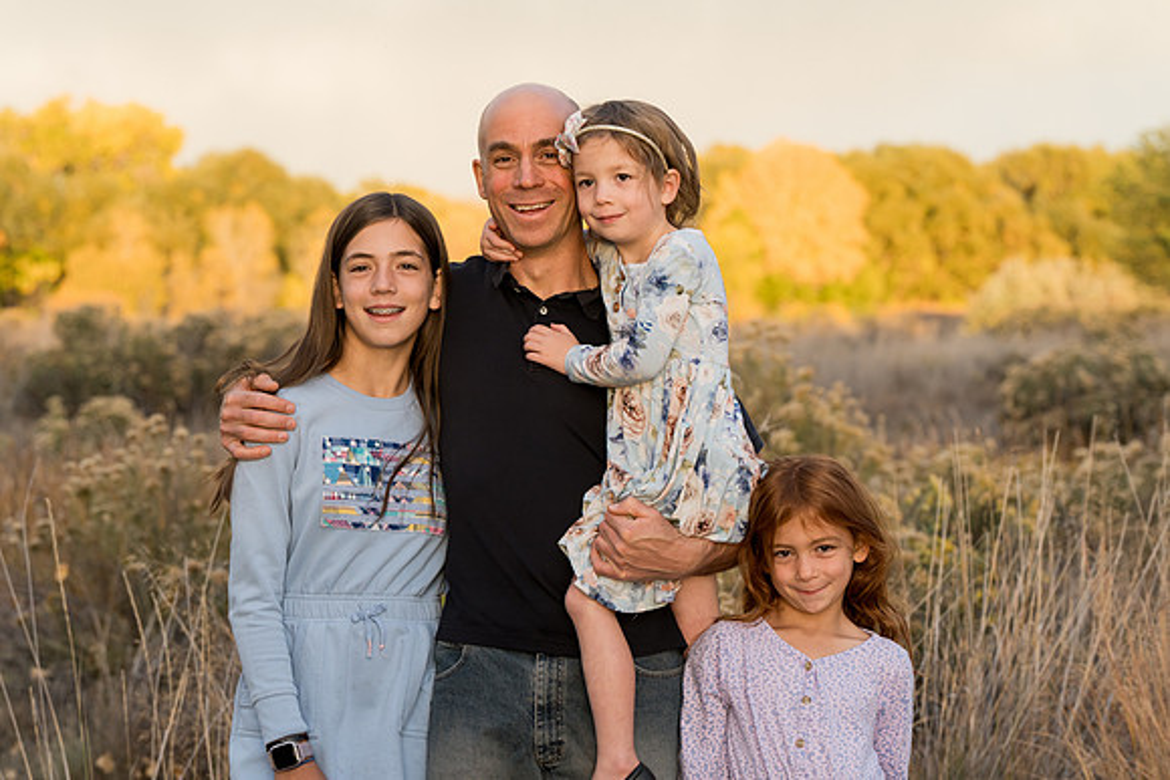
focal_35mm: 102
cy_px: 390
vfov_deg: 13.4
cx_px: 585
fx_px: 3316
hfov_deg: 20.0
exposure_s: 1/250
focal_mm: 102
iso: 640
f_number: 5.6
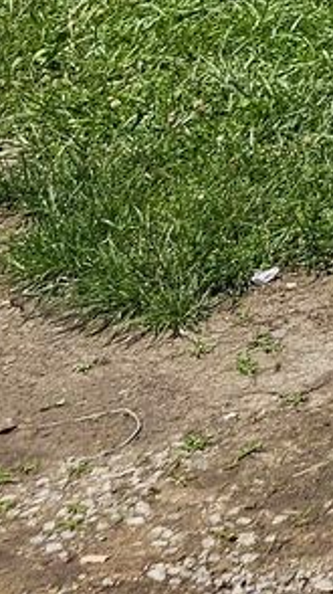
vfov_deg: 12.9
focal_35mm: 128
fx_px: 2013
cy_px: -816
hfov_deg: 8.3
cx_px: 921
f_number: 1.7
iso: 10
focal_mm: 6.3
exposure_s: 1/942
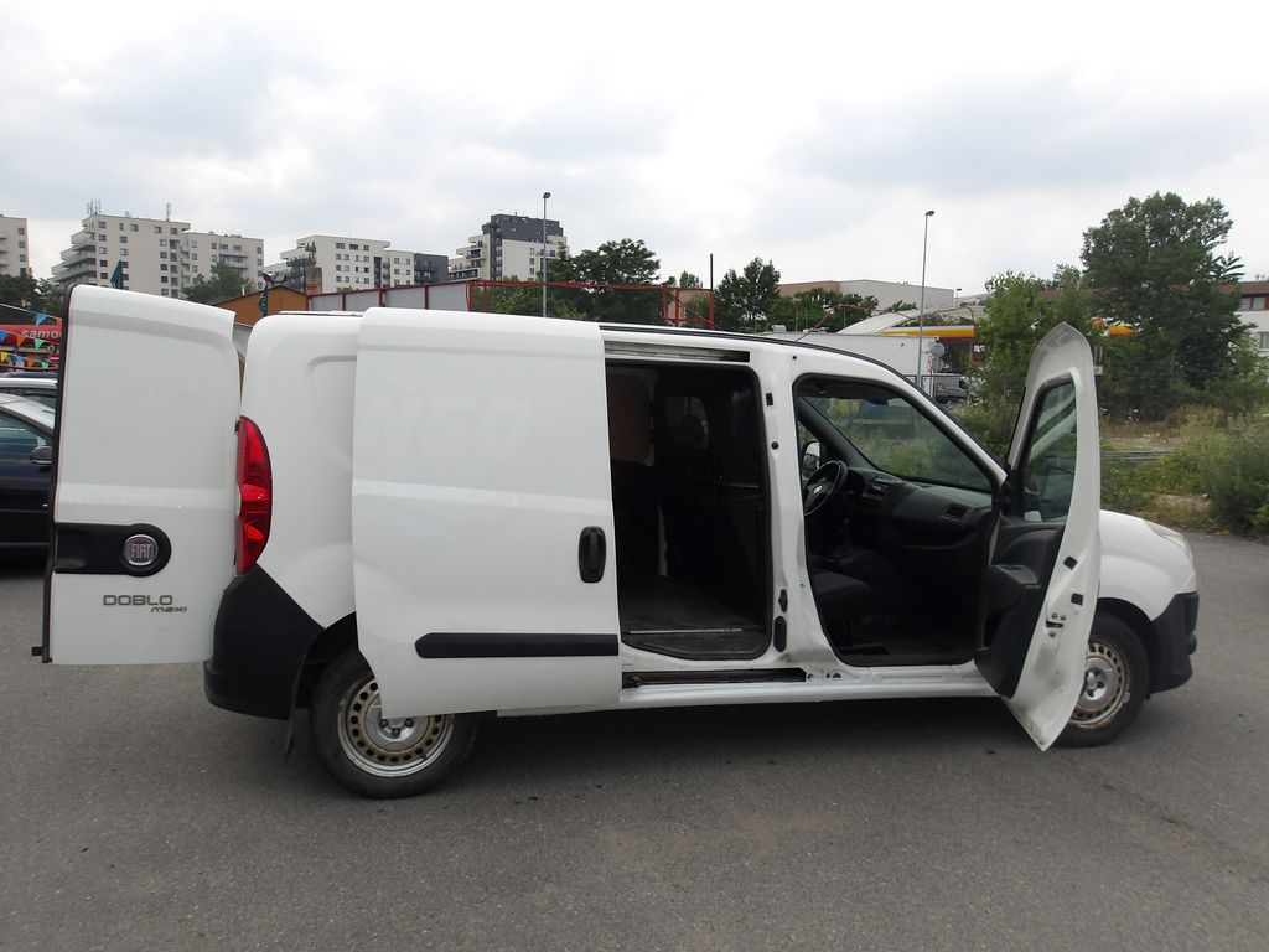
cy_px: 476
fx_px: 990
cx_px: 634
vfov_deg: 51.4
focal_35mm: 27
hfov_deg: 65.3
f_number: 10.4
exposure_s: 1/119
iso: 100
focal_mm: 4.9
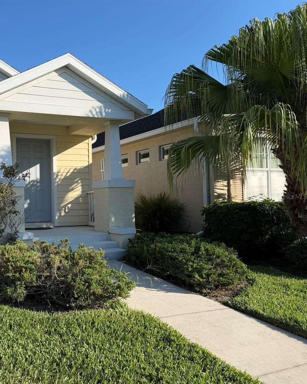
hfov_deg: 42.9
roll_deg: +1.6
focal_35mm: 32
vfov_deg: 55.7
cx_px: 46
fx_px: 363
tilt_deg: +1.0
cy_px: 196
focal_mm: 6.76
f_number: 1.78
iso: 80
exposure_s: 1/3425
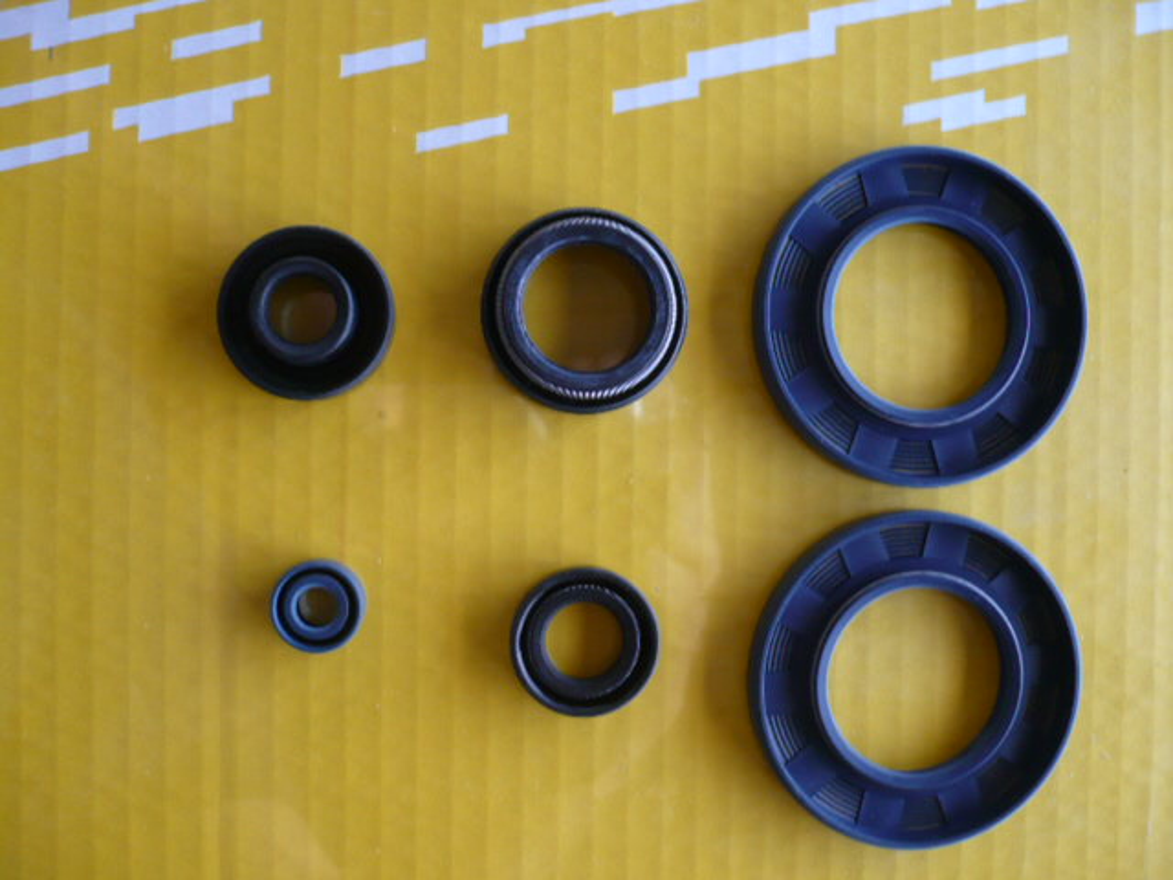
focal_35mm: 35
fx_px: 1186
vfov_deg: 40.7
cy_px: 440
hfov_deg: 52.6
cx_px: 586
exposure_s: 1/30
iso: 160
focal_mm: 5.8
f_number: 2.8
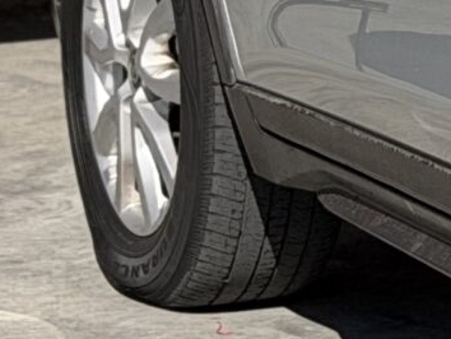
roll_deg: -0.6
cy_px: -83
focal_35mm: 347
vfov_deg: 4.3
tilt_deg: -9.0
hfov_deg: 5.3
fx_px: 4524
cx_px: 1482
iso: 100
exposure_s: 1/6536
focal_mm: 6.76
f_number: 1.78
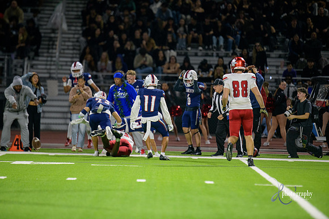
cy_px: 110
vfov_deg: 4.6
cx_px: 164
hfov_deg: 6.9
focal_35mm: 300
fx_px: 2742
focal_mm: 300
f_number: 2.8
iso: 2000
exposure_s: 1/250
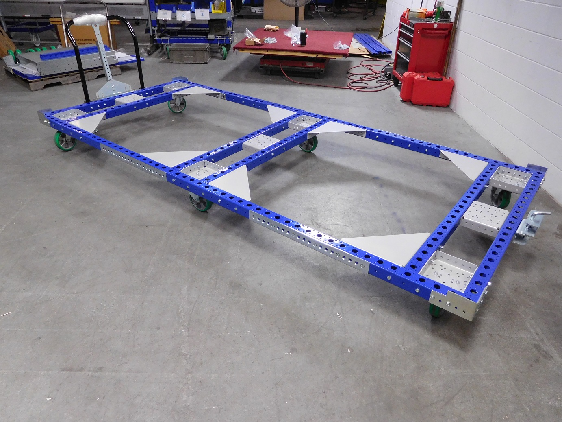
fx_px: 406
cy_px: 211
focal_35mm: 25
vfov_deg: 54.9
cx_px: 281
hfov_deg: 69.4
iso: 400
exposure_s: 1/30
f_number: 3.4
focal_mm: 4.5
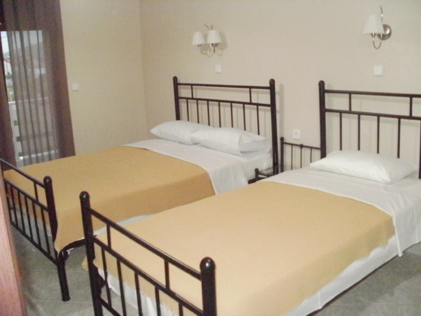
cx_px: 210
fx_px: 438
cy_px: 158
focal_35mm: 36
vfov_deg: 39.7
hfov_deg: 51.4
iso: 1600
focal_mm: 6.3
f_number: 3.5
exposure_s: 1/30
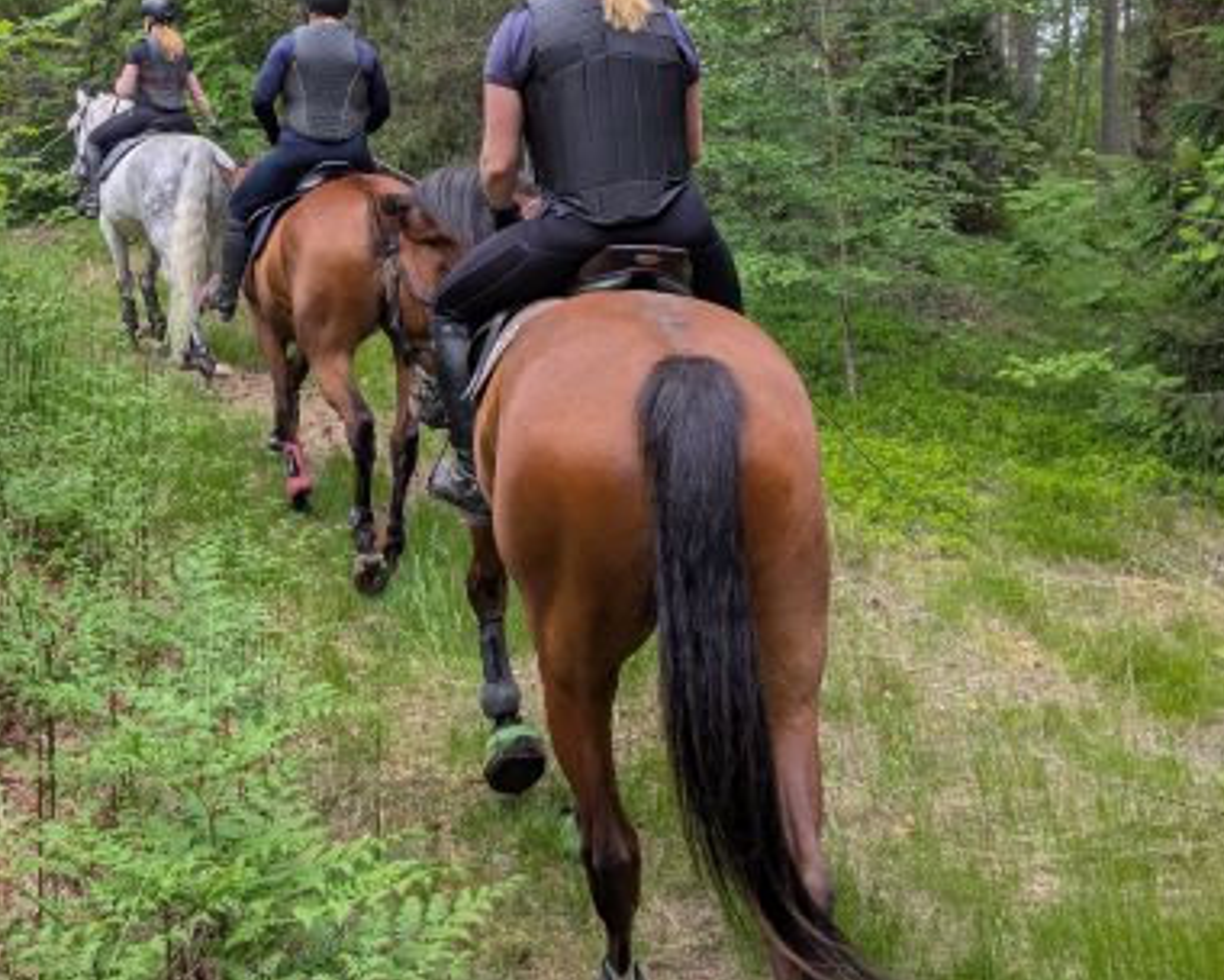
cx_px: 393
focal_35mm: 45
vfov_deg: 32.8
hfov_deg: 40.6
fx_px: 1630
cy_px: 242
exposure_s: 1/317
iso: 52
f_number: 1.89
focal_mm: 5.43
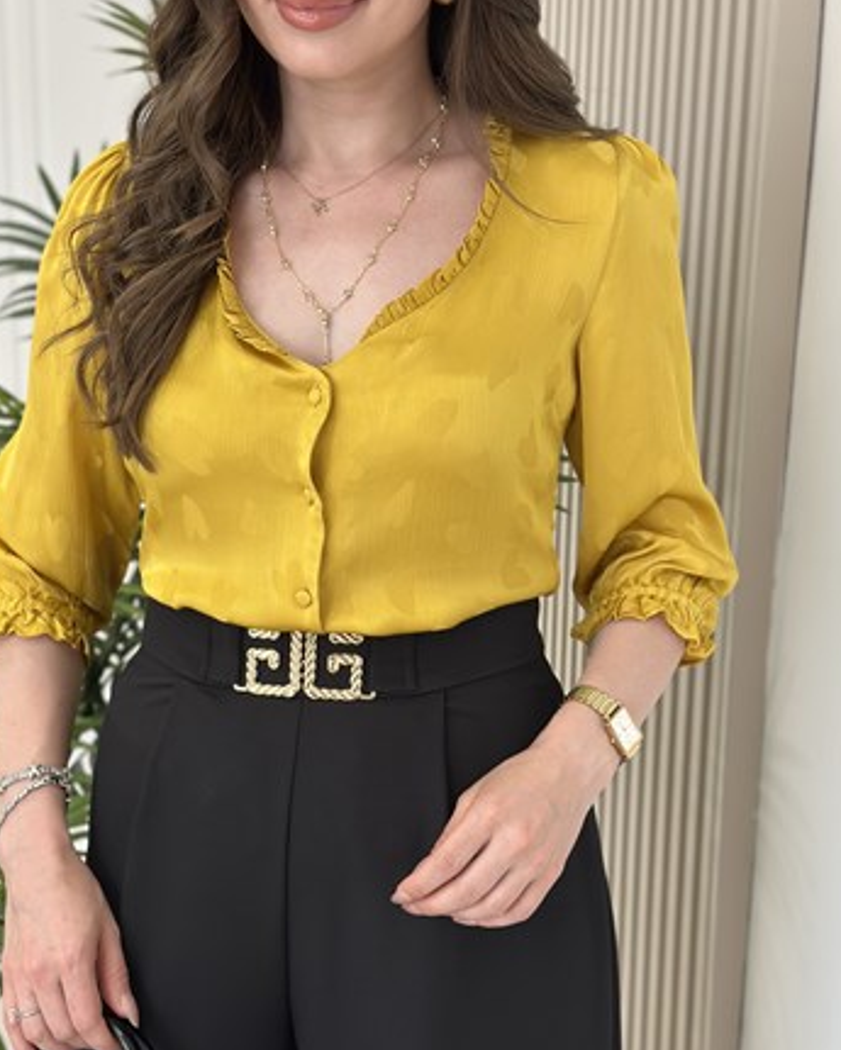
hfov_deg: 26.2
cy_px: 596
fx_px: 1804
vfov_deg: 32.4
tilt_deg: -12.1
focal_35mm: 58
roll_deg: -2.4
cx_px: 392
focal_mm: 6.86
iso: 100
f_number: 1.78
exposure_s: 1/172
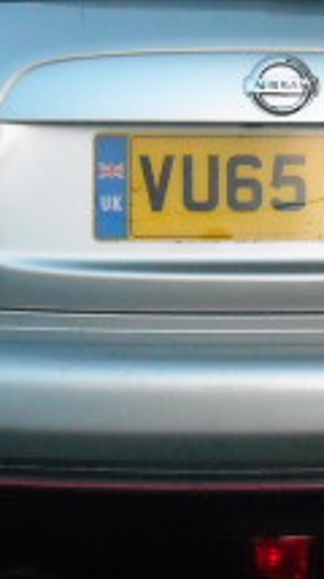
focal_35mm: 114
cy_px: 200
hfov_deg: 10.6
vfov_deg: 18.8
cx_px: 281
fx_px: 1745
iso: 800
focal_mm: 5.7
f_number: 2.8
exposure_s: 1/135
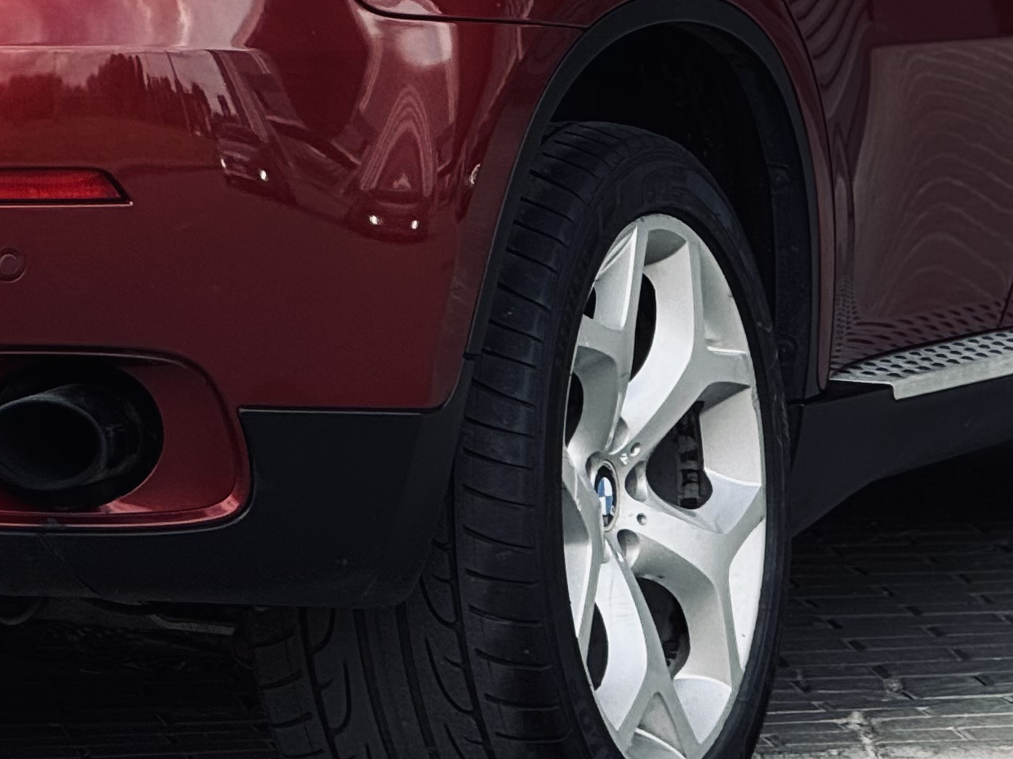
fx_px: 11410
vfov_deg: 3.8
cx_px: 100
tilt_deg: -1.8
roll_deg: +1.6
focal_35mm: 390
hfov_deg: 5.1
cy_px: -104
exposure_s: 1/208
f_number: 2.8
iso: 50
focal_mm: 15.66
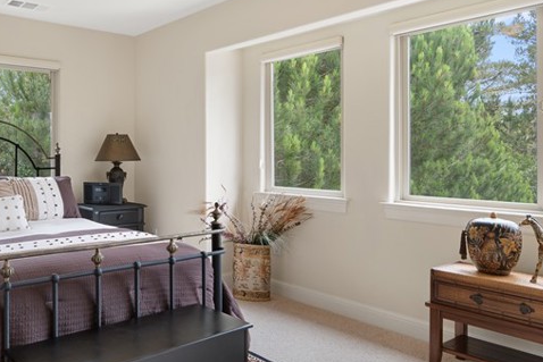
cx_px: 106
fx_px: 453
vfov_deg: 43.5
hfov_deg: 57.2
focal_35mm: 30
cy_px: 155
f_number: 8
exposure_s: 1/2.5
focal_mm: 14
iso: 100
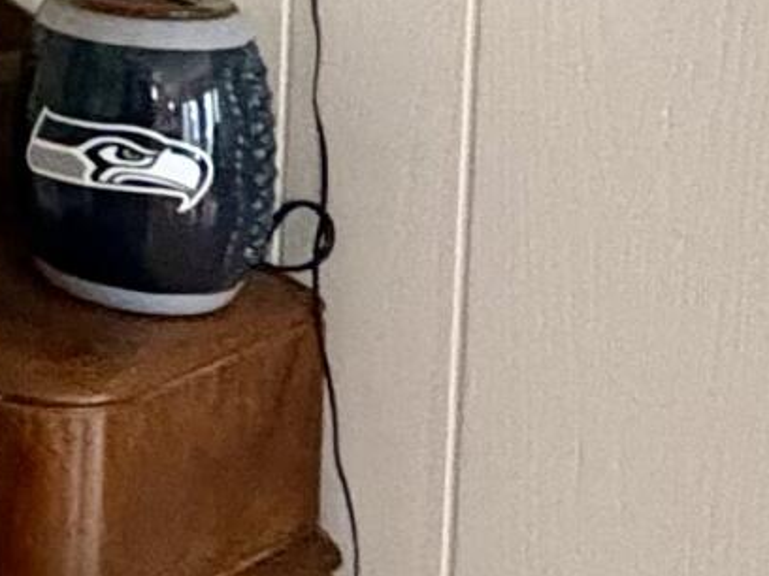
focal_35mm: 103
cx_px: -729
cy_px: -437
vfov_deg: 13.1
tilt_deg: -0.2
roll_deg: -0.2
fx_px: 2288
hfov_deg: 15.5
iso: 800
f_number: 2.2
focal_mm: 2.22
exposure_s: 1/30
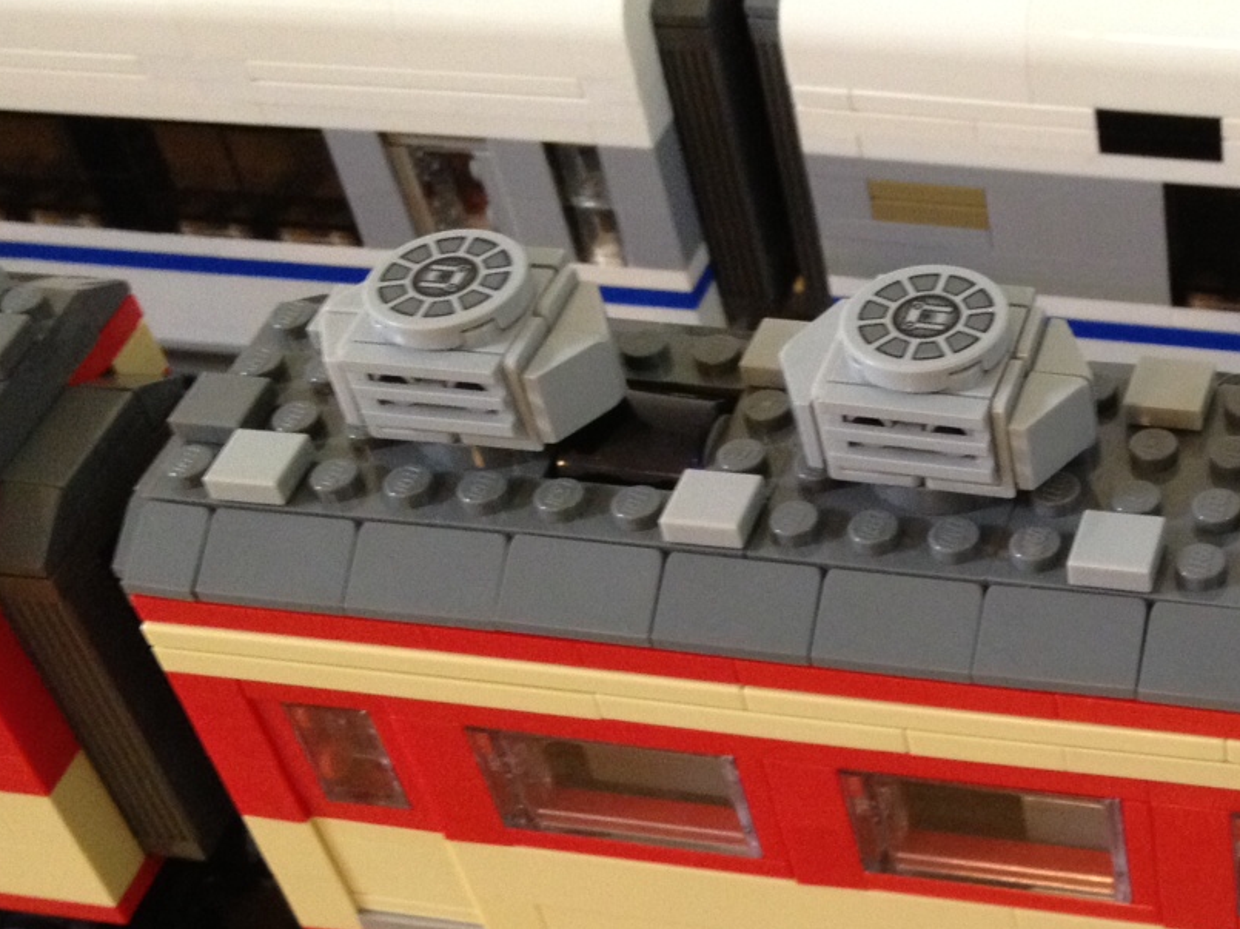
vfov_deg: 20.3
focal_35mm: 71
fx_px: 2542
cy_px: 843
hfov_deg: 26.2
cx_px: 1203
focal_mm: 4.28
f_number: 2.4
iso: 250
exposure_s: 1/20
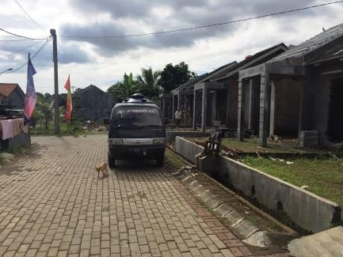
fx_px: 297
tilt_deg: -3.5
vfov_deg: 46.8
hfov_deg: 59.9
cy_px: 125
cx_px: 176
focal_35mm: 30
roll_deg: -2.8
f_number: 2.2
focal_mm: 4.15
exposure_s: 1/3968
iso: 32
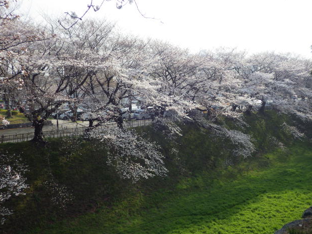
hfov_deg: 53.9
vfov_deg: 41.8
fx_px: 307
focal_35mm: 34
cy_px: 118
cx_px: 155
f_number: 3.3
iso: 250
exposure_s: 1/800
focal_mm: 5.9
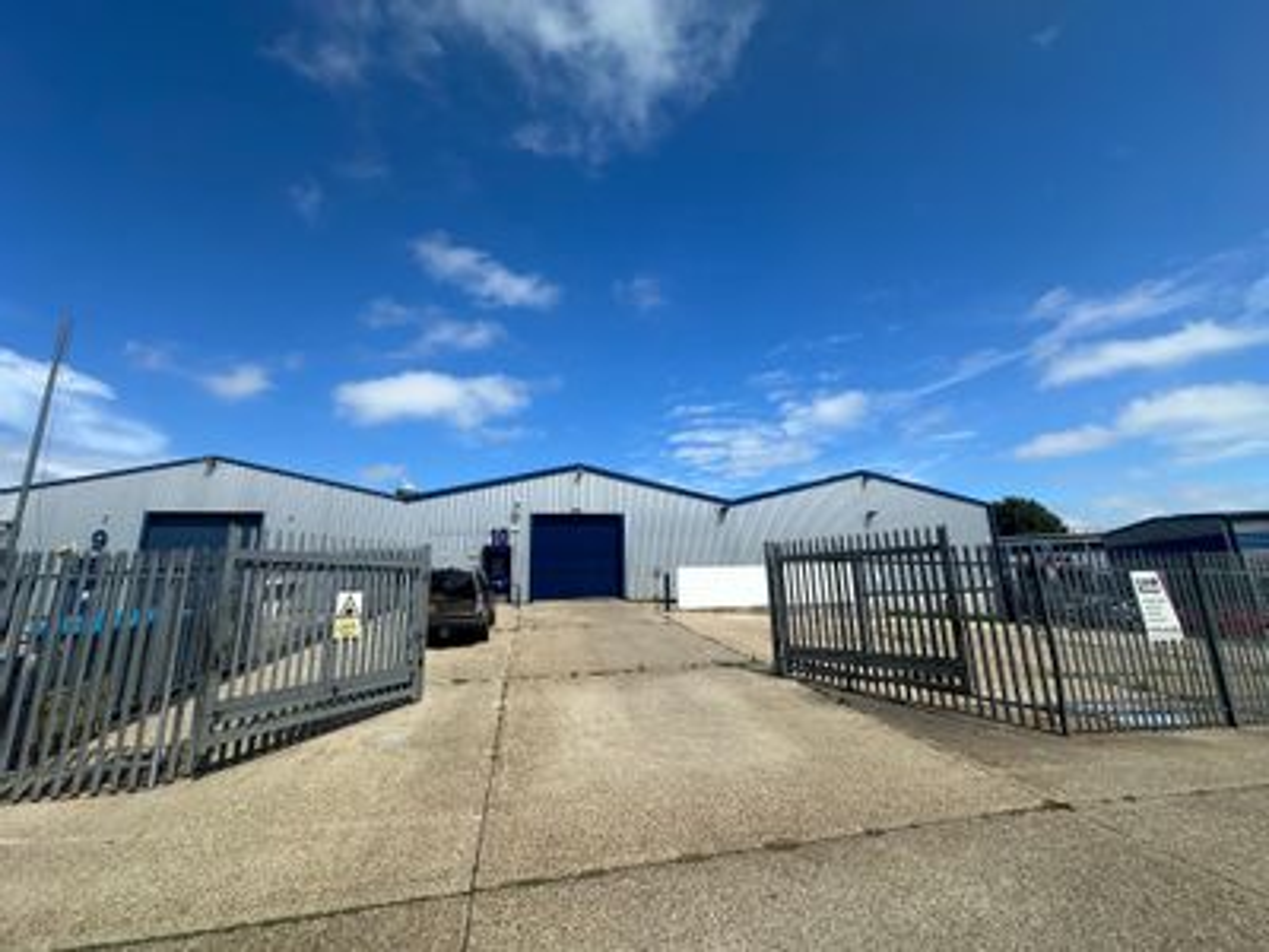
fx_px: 513
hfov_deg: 102.1
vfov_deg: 85.7
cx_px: 634
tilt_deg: +13.0
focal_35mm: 14
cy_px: 476
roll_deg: +1.4
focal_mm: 2.22
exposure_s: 1/2564
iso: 50
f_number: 2.2
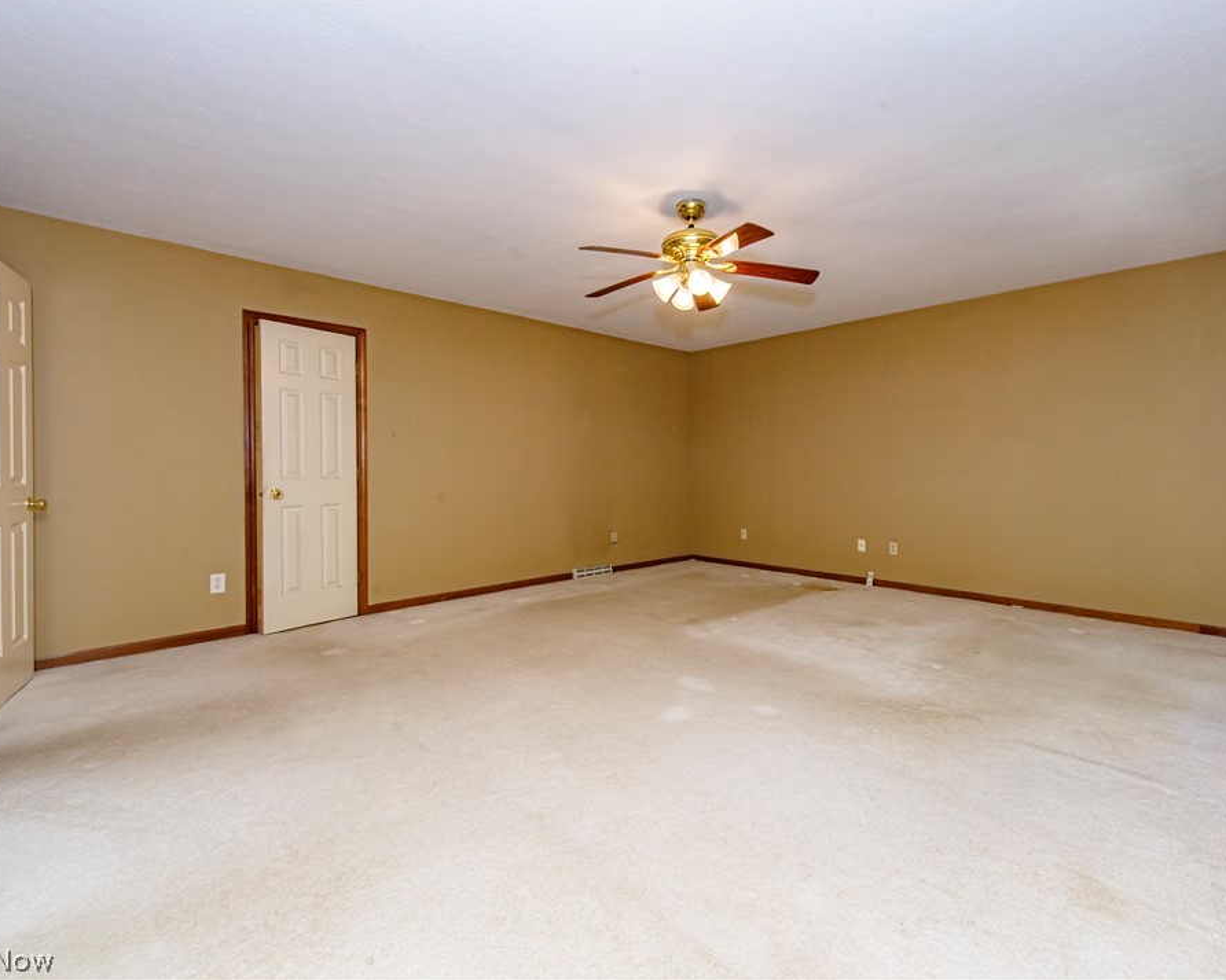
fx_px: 580
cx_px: 660
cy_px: 484
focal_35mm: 16
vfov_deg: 80.3
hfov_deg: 93.0
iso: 1000
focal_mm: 14
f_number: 10
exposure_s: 1/60
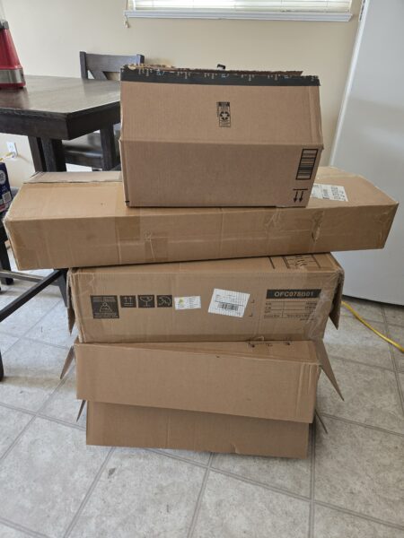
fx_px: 358
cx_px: 202
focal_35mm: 23
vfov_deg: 73.9
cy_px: 269
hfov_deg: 58.9
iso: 640
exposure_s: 1/120
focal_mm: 5.4
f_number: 1.8
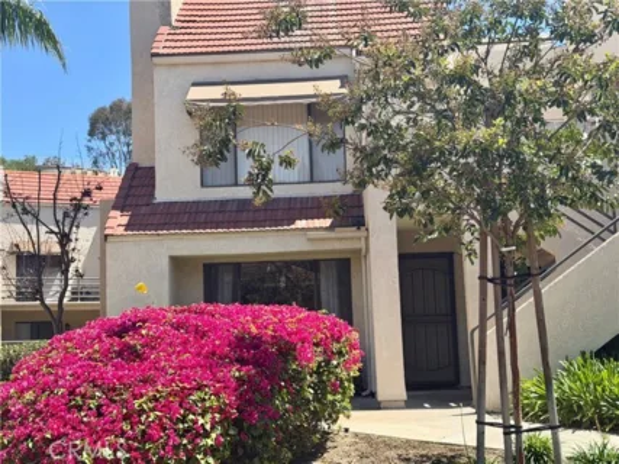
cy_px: 232
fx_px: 858
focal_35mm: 48
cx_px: 310
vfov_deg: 30.3
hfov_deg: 39.7
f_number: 1.78
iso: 64
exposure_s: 1/2088
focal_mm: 6.76
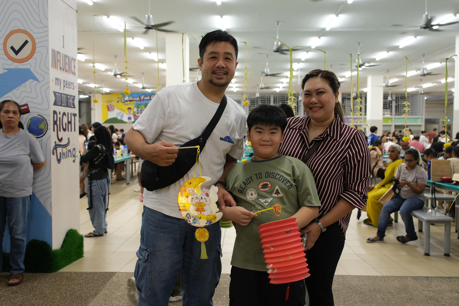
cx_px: 230
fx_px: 408
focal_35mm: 32
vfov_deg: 41.1
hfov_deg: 58.7
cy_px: 153
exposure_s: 1/100
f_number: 2.8
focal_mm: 21
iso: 800
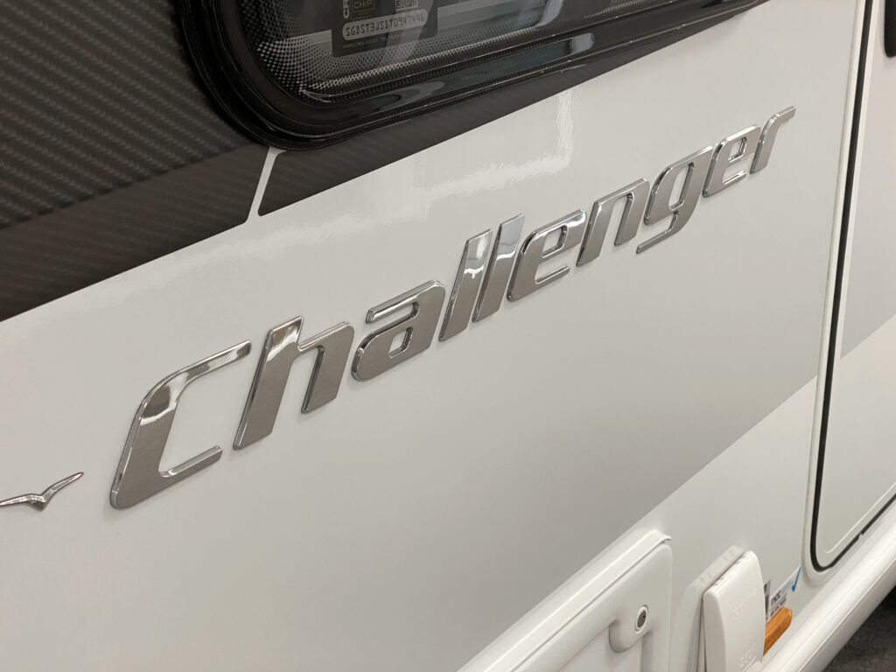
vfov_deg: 28.0
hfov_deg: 36.8
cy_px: 336
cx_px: 448
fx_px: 1346
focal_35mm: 52
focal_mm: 6
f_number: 2
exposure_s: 1/50
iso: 200
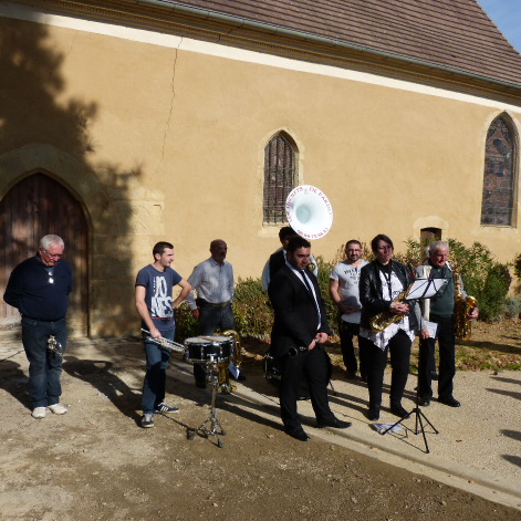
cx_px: 272
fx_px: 511
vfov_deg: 54.0
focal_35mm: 30
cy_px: 261
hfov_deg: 54.0
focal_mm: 4.5
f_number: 4
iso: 100
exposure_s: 1/1300
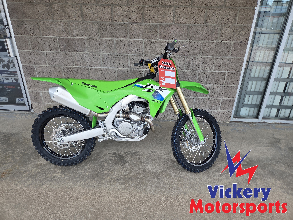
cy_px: 110
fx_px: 195
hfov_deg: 73.9
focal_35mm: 23
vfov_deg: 58.9
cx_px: 146
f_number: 1.8
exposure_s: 1/547
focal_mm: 5.4
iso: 80
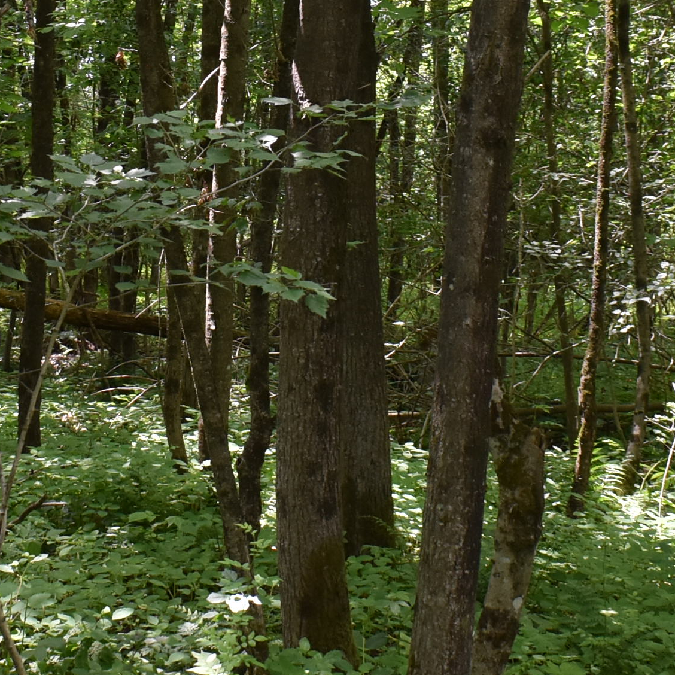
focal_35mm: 107
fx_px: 2354
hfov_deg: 16.2
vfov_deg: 16.2
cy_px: 107
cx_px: 141
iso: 400
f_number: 5.6
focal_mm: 21
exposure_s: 1/125
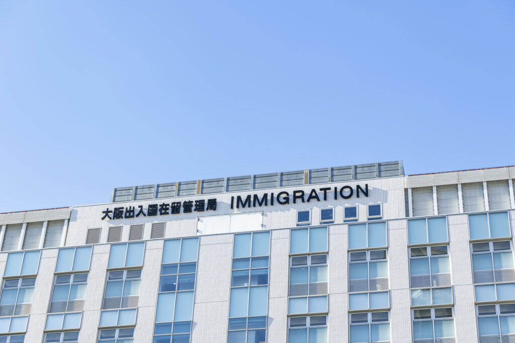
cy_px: 172
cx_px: 258
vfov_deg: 19.4
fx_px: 1001
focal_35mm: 70
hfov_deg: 28.9
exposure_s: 1/80
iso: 125
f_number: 11
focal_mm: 70
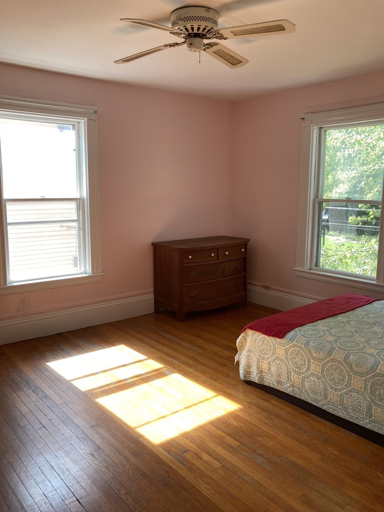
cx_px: 197
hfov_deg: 48.2
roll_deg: -1.1
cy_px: 260
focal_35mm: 29
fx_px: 429
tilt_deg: -8.2
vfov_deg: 61.7
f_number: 1.8
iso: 32
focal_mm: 3.99
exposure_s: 1/120
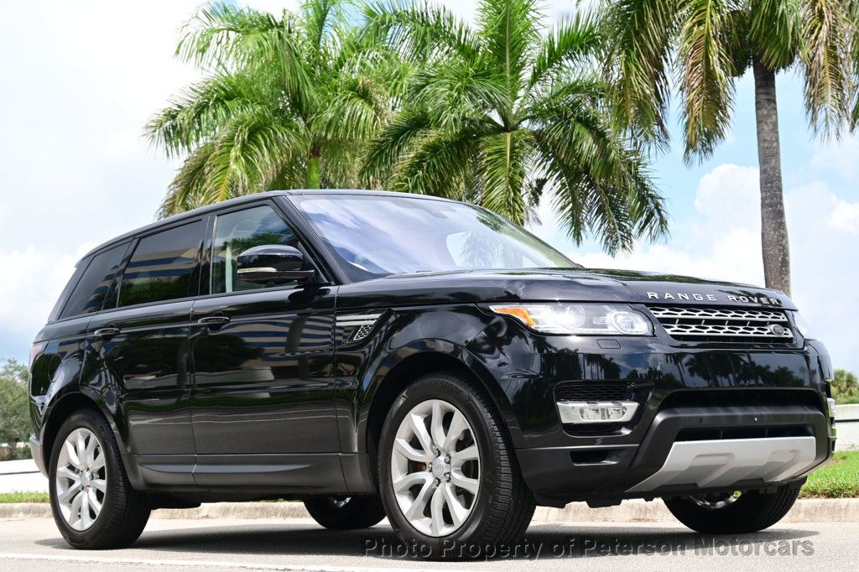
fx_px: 1538
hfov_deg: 31.2
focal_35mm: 64
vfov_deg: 21.1
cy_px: 286
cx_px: 430
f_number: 7.1
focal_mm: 43
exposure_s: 1/200
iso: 100
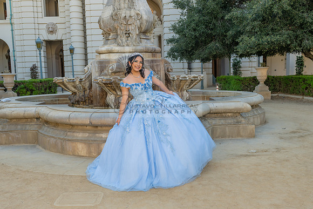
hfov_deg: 54.7
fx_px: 302
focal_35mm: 35
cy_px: 108
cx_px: 154
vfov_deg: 38.1
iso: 200
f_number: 5
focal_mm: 29
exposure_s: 1/200
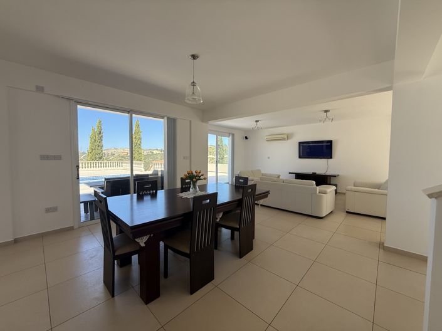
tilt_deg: -1.9
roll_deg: -0.6
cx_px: 221
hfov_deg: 102.1
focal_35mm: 14
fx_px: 179
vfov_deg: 85.6
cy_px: 166
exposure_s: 1/398
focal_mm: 2.22
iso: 64
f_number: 2.2
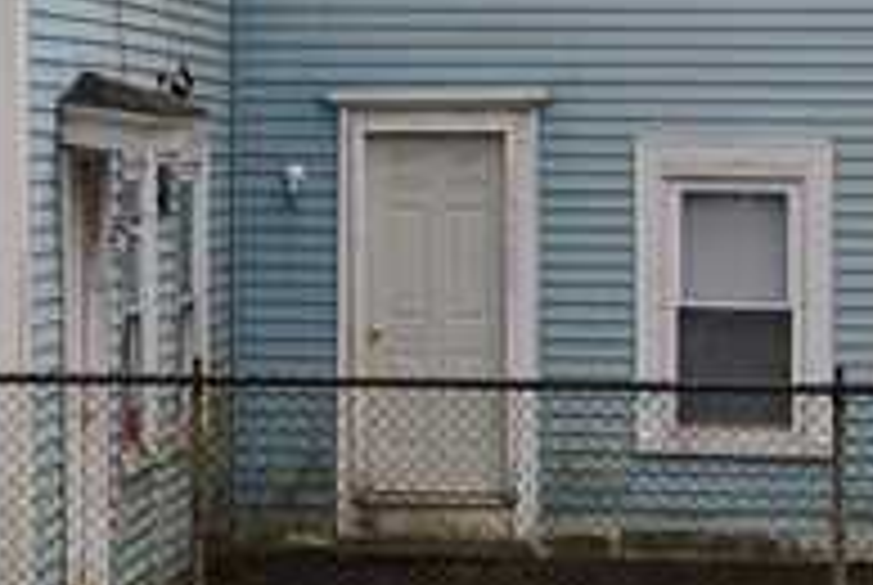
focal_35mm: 158
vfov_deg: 8.5
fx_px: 3837
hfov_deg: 12.9
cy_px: -295
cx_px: 122
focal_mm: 20
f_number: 9
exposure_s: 1/160
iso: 200
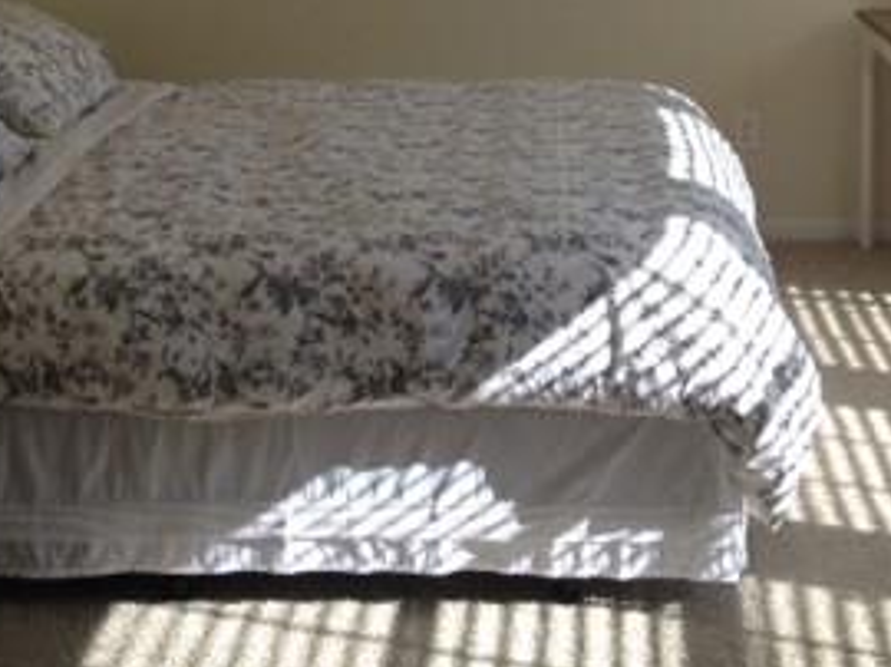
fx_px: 2134
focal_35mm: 83
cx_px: 531
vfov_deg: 17.2
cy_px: -56
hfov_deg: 23.5
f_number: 2.4
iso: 50
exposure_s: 1/336
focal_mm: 4.28
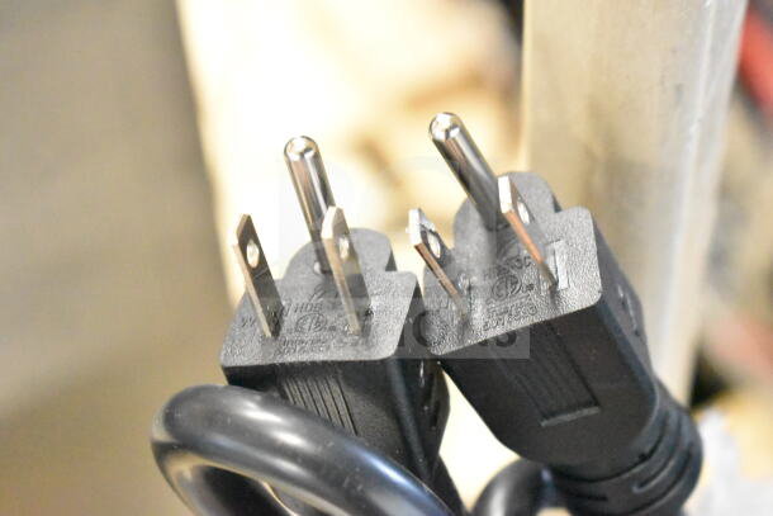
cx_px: 386
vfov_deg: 16.6
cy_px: 258
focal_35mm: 82
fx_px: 1772
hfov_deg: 24.6
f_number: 5.6
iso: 22800
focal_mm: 55
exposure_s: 1/100
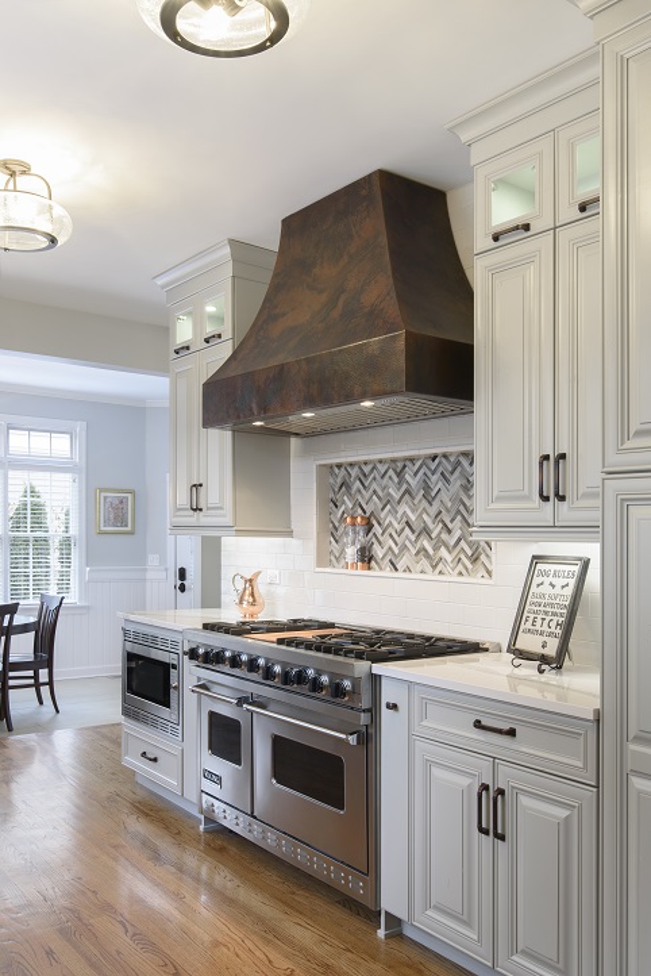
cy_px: 488
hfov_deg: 43.6
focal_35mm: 30
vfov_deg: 61.9
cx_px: 326
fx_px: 813
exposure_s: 3
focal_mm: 30
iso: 100
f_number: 16
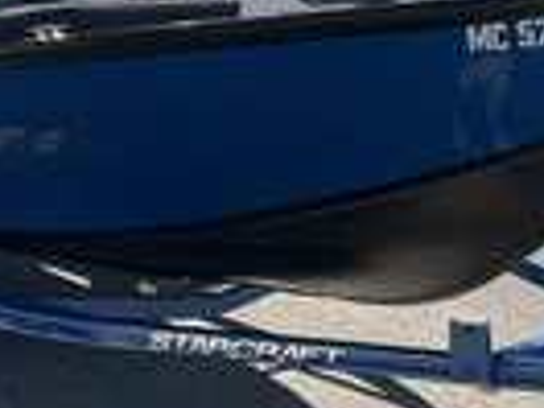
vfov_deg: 16.8
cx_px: 387
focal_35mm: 88
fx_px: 1383
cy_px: 169
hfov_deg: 22.1
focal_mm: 3
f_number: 1.8
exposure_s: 1/1577
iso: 25
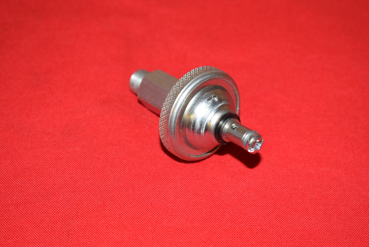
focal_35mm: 82
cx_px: 184
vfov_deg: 16.6
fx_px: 846
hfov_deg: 24.6
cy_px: 124
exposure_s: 1/200
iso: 1250
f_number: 5.6
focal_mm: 55
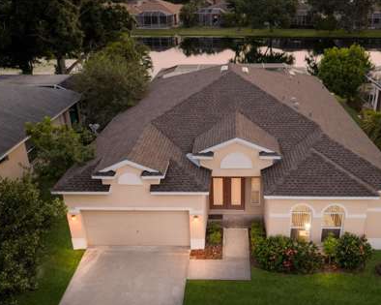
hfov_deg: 55.4
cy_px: 152
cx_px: 220
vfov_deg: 45.8
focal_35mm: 32
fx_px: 361
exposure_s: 1/15
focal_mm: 14.45
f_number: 2.8
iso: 640
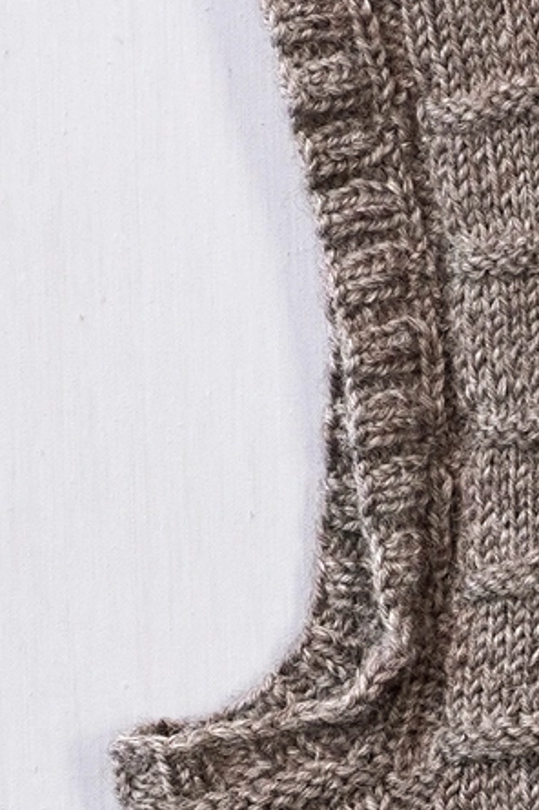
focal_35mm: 311
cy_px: 1185
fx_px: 6995
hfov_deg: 4.3
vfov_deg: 6.5
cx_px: 1295
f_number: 6.3
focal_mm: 32
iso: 320
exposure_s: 1/60
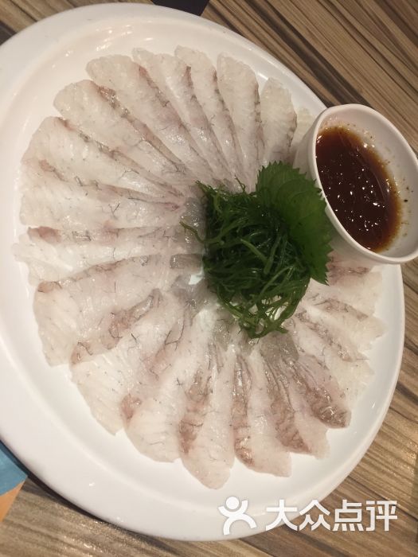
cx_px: 209
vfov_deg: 61.7
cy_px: 278
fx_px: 467
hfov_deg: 48.2
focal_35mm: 29
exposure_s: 1/33
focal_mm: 4.15
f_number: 2.2
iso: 125
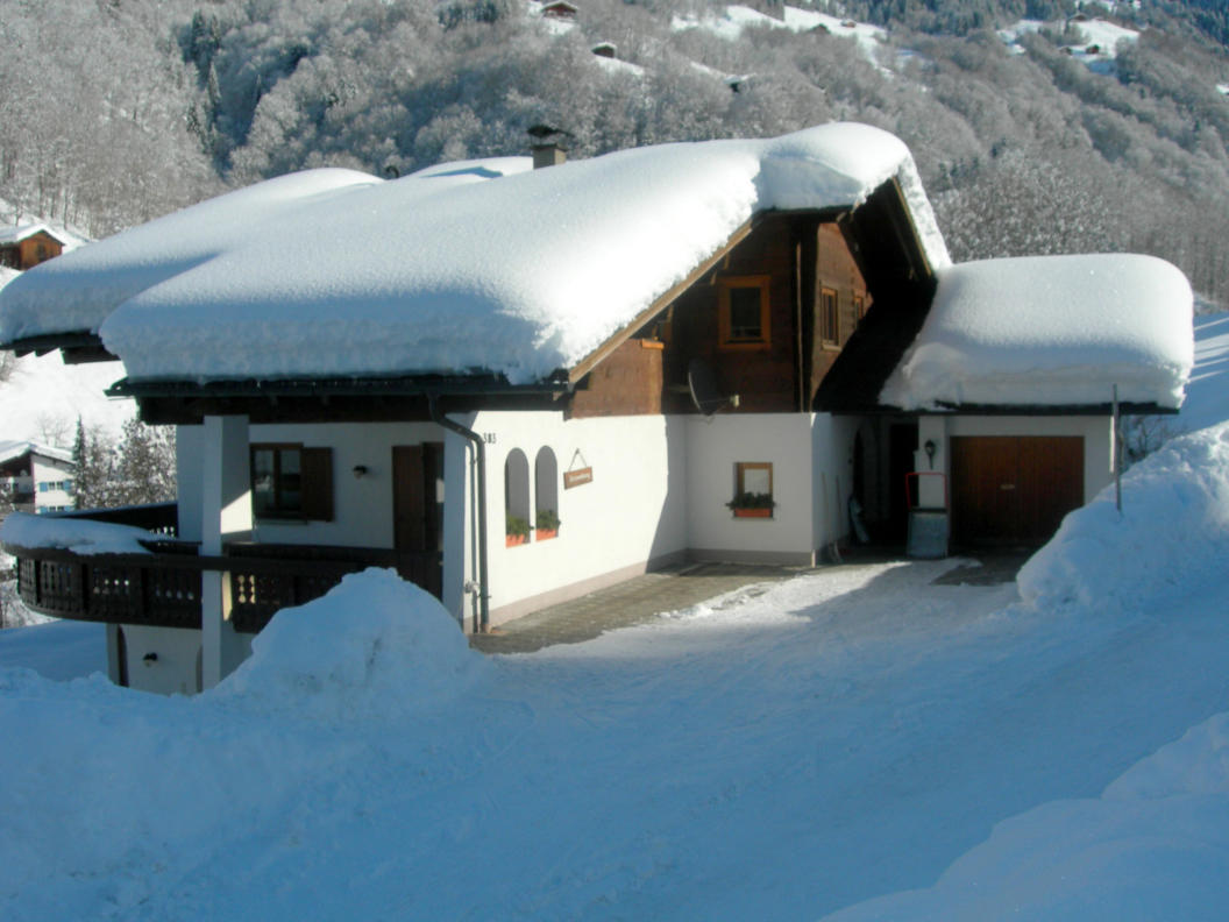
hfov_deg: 49.0
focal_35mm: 38
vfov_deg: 37.7
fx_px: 1349
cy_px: 461
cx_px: 614
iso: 50
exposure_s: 1/1020
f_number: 4.8
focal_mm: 7.8
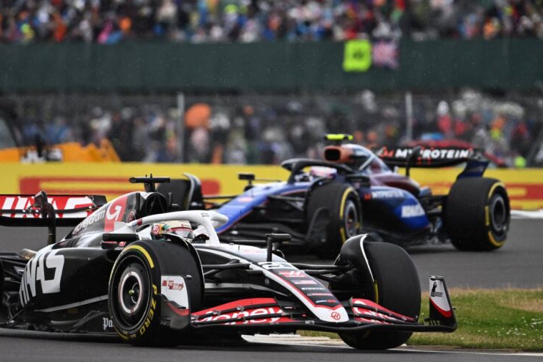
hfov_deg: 3.3
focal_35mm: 632
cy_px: 88
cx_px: 190
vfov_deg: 2.2
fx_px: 9532
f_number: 4.5
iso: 800
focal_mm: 400
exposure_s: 1/2000
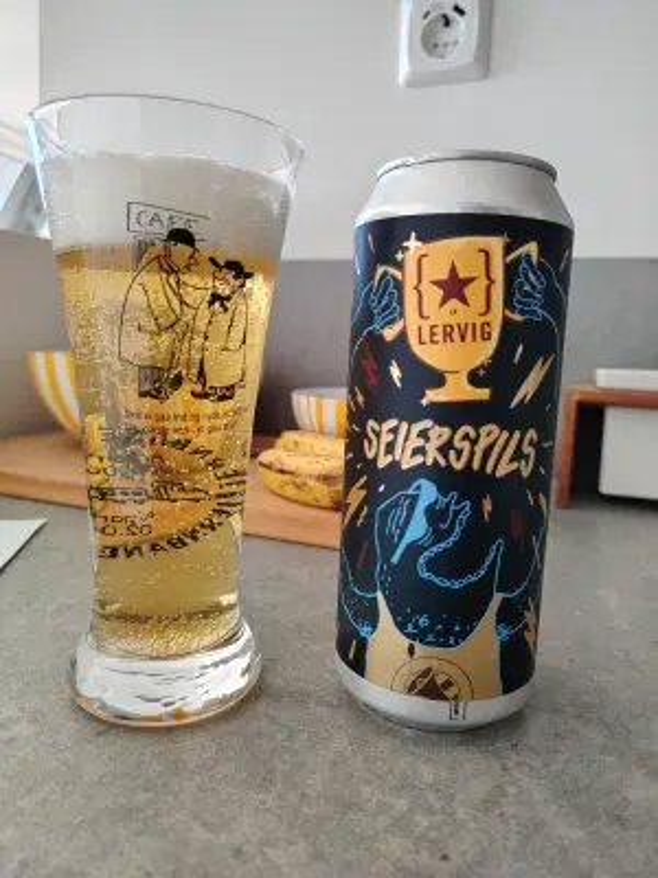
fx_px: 608
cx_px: 329
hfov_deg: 56.8
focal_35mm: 24
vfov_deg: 71.6
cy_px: 439
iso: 184
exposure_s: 1/50
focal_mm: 5.25
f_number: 1.75
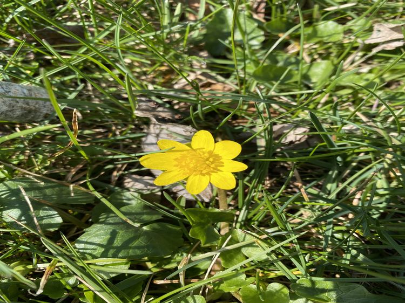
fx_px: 304
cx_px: 202
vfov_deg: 53.0
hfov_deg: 67.3
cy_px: 152
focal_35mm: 26
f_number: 1.8
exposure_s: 1/982
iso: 32
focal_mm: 4.25
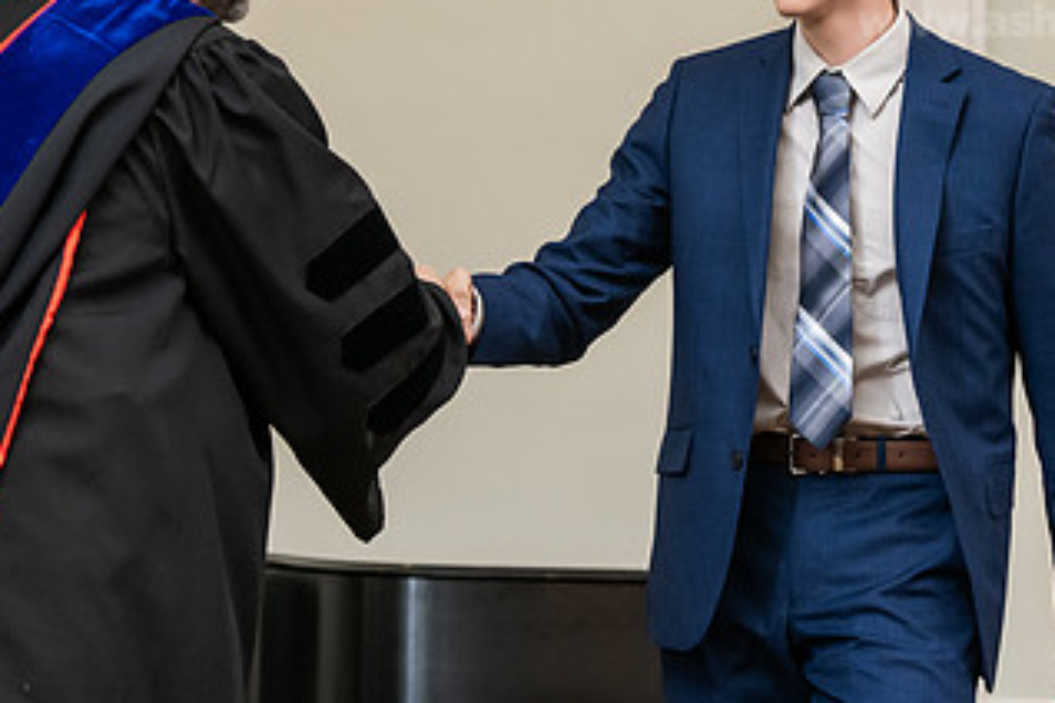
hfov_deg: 11.0
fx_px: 5450
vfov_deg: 7.4
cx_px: 707
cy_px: 91
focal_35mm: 186
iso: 1600
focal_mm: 102
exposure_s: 1/200
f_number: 4.5
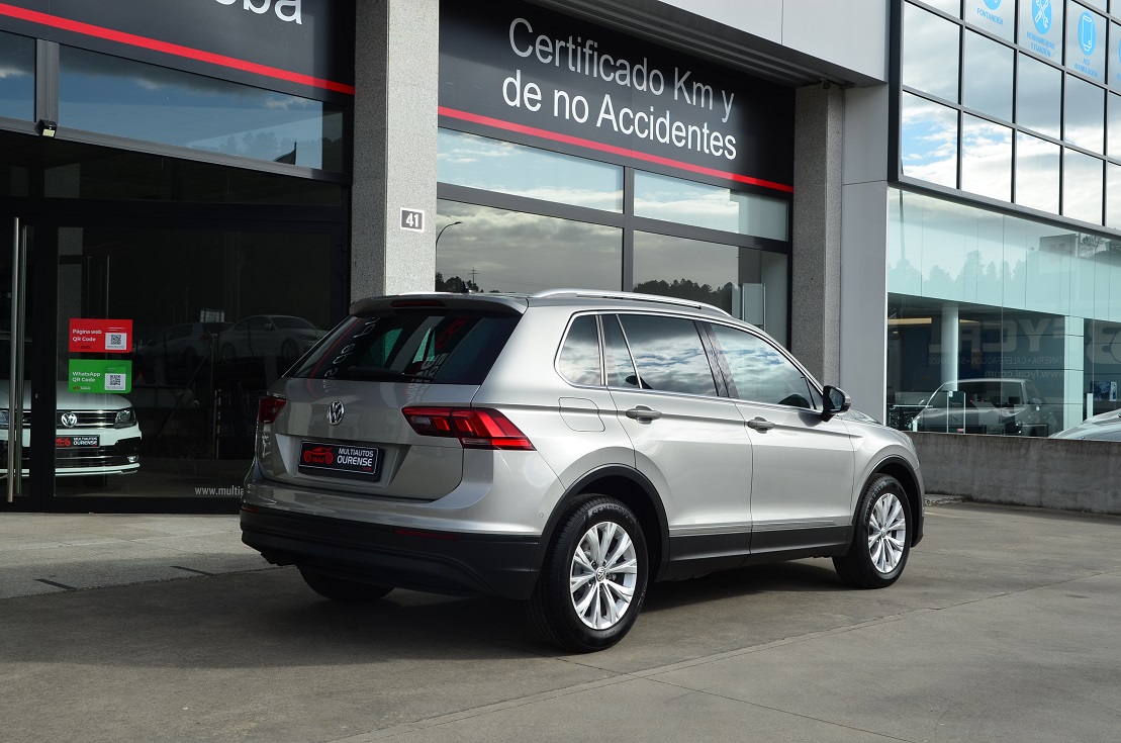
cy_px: 372
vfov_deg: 34.1
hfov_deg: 49.6
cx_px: 560
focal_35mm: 39
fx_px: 1212
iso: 100
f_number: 10
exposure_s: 1/100
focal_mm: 26
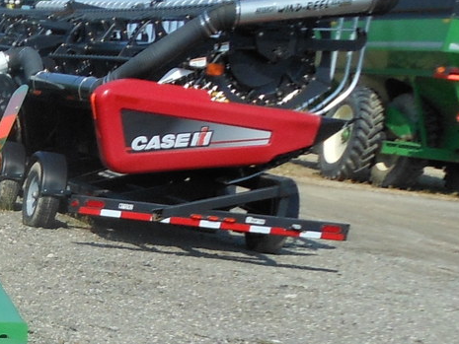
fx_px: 1459
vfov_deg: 13.0
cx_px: -415
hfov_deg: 15.0
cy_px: 438
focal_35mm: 110
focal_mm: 4.5
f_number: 3.2
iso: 80
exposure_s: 1/1000
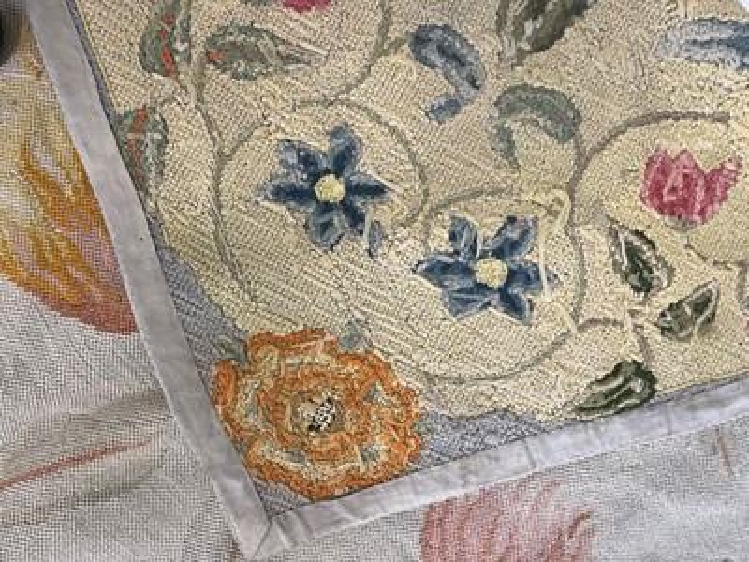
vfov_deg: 53.1
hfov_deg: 67.3
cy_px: 281
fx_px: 563
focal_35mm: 26
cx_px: 374
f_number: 1.6
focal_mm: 5.1
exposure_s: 1/50
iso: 64
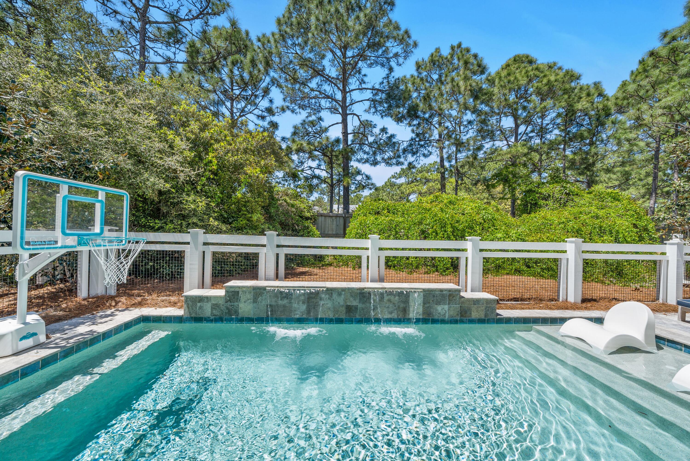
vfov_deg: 90.1
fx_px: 230
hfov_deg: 112.6
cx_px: 345
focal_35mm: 12
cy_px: 230
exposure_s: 1/125
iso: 40
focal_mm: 12
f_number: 7.1
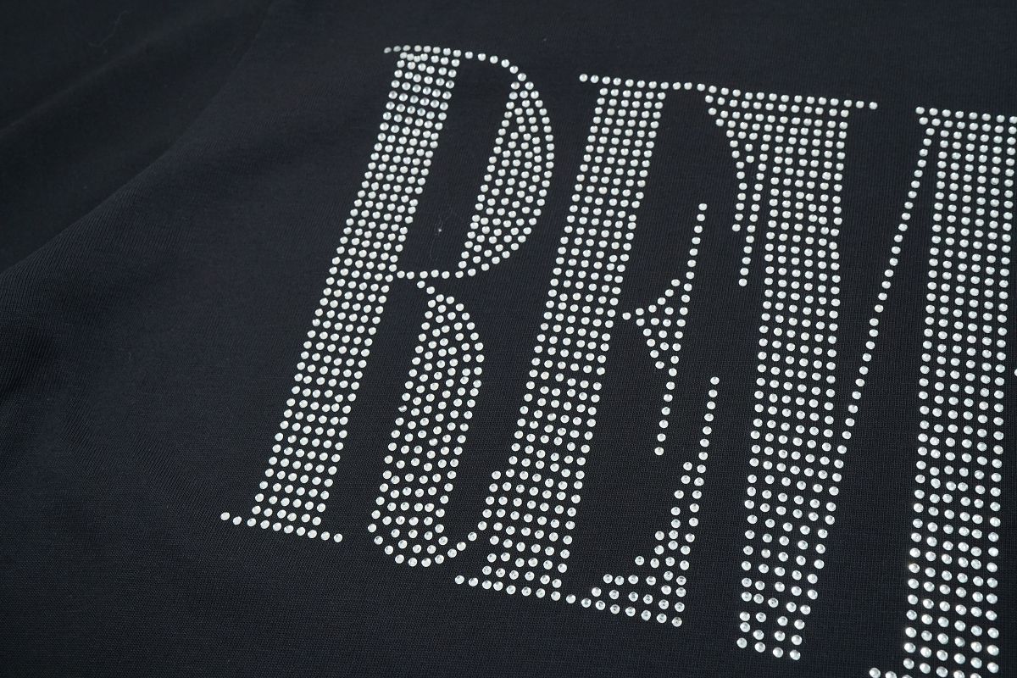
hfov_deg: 54.4
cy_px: 339
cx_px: 508
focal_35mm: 35
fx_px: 989
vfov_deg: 37.9
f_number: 10
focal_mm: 35
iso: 1600
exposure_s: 1/100
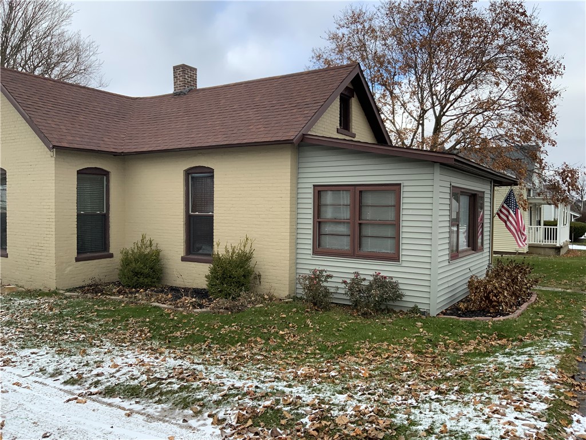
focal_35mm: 29
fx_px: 491
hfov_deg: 61.7
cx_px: 293
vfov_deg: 48.2
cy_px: 220
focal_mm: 3
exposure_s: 1/829
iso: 16
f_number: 1.8
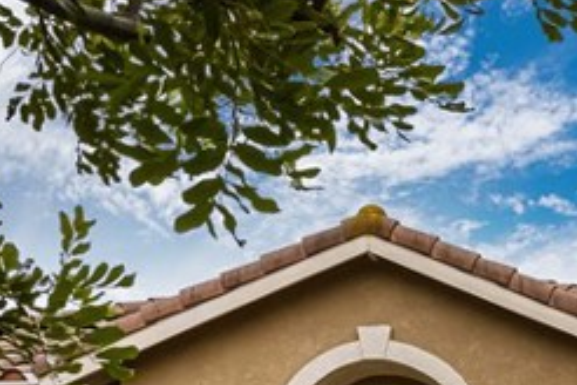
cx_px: 392
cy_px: 708
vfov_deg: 12.4
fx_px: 1603
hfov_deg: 20.3
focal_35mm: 100
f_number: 9
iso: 250
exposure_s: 1/200
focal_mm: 24
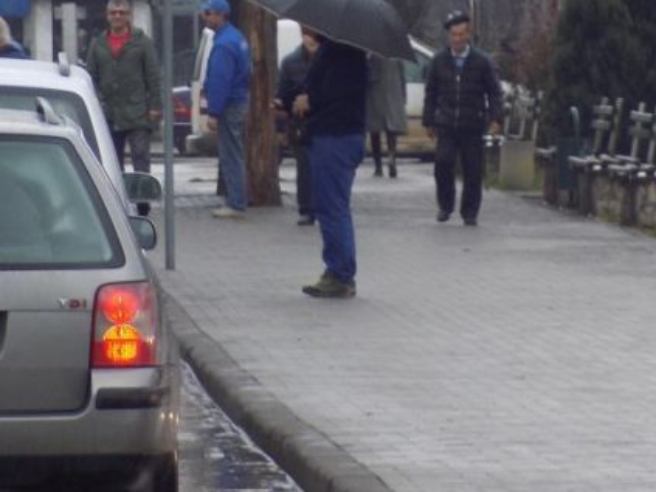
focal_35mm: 389
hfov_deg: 5.1
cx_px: 146
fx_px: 7370
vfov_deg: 3.8
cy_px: 24
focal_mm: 27.3
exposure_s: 1/30
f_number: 5.2
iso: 80
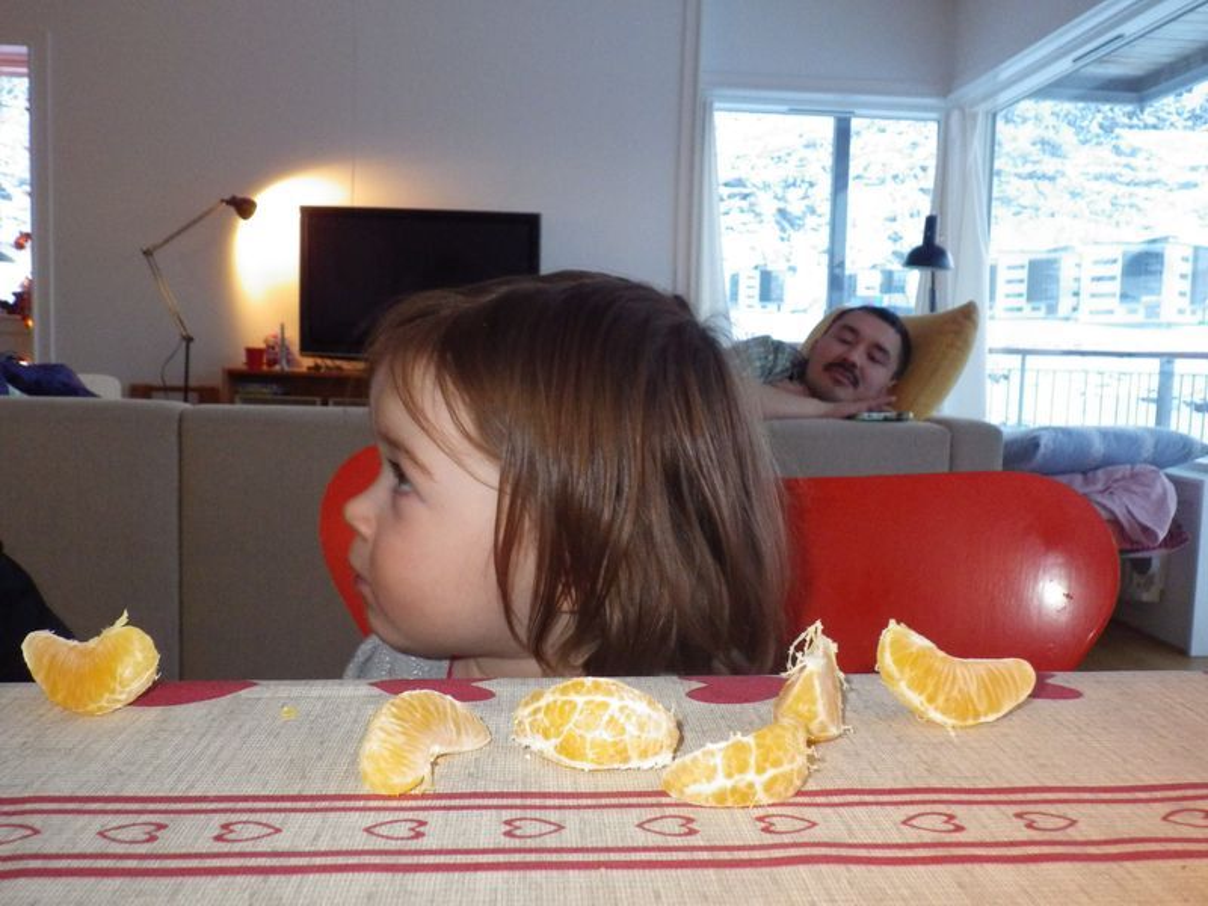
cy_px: 453
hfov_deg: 63.4
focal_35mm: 28
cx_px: 604
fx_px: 977
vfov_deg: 49.7
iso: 800
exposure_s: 1/45
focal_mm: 5
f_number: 4.2
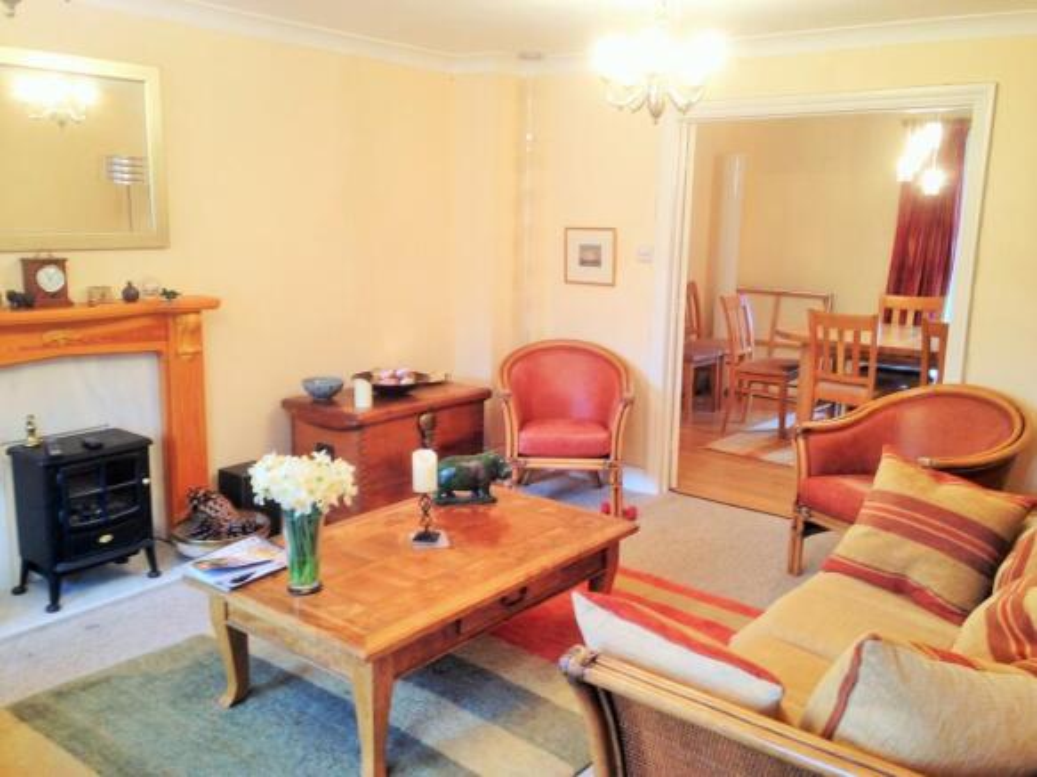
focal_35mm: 33
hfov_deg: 55.4
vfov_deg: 42.9
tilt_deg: -10.7
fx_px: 988
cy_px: 388
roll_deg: -2.0
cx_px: 518
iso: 64
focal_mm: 4.12
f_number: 2.4
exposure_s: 1/20
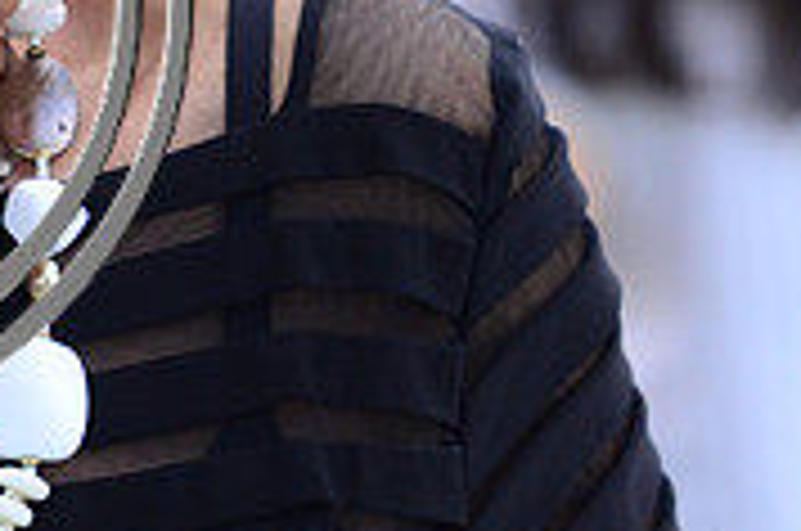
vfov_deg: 2.2
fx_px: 14103
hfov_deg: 3.2
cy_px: -14
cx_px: -274
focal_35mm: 635
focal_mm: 130
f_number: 2.8
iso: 800
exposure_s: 1/500
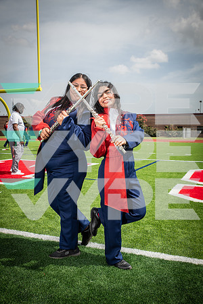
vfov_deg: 53.1
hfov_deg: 36.9
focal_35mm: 36
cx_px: 102
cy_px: 152
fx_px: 304
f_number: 7.1
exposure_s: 1/400
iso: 125
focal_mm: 36
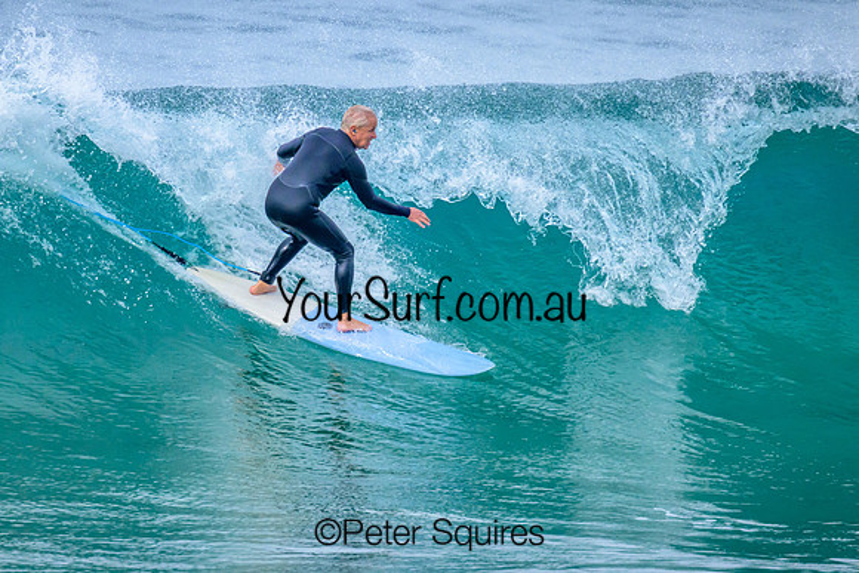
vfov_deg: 1.4
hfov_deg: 2.1
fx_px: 23396
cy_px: 222
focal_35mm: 980
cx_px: 406
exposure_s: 1/2000
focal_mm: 800
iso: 2200
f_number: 11
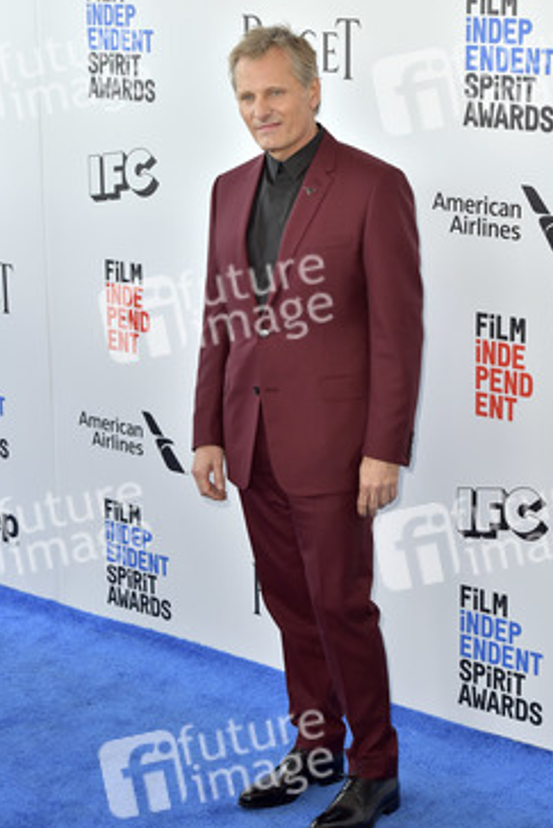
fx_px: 1772
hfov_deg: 17.7
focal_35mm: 77
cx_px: 283
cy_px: 423
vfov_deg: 26.3
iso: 500
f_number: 6.3
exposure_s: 1/320
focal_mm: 70
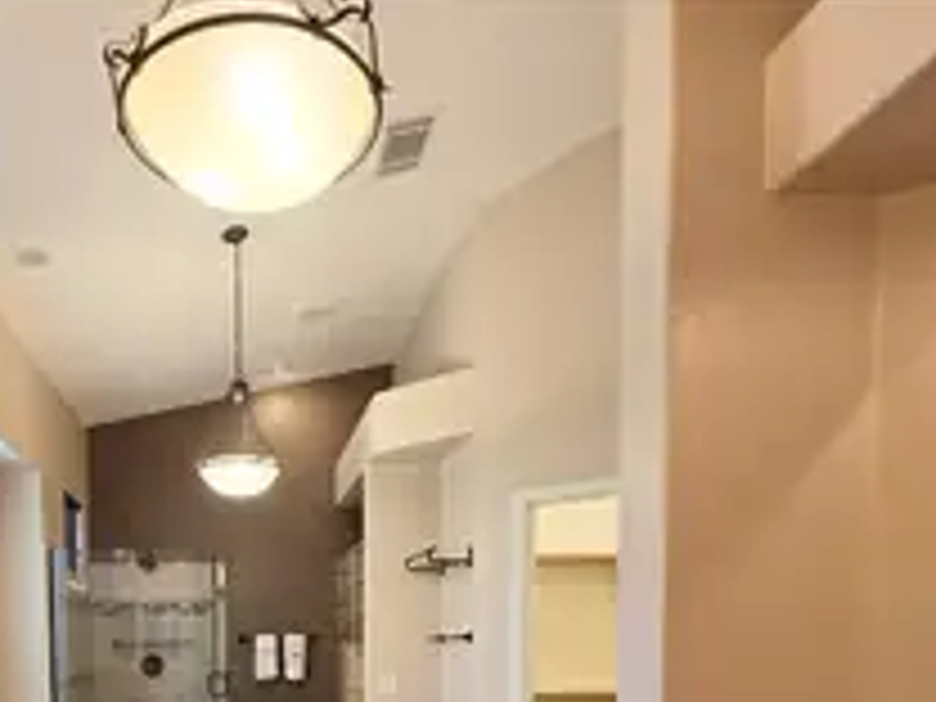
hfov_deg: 65.9
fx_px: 676
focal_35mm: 25
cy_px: 666
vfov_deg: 47.6
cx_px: 256
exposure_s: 1/60
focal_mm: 2.2
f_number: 2.2
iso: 80
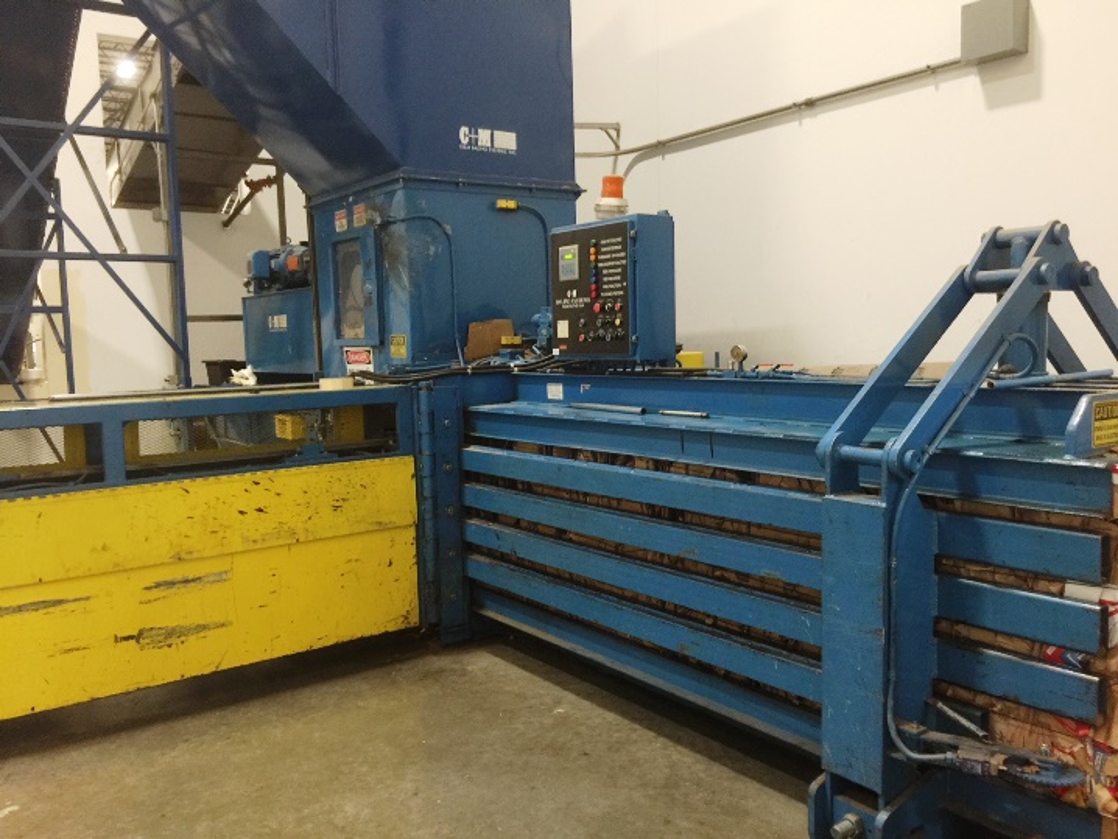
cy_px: 420
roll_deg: +0.3
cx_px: 559
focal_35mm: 29
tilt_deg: -4.0
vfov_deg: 48.3
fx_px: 937
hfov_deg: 61.6
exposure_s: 1/4
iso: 64
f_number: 2.2
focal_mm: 4.15
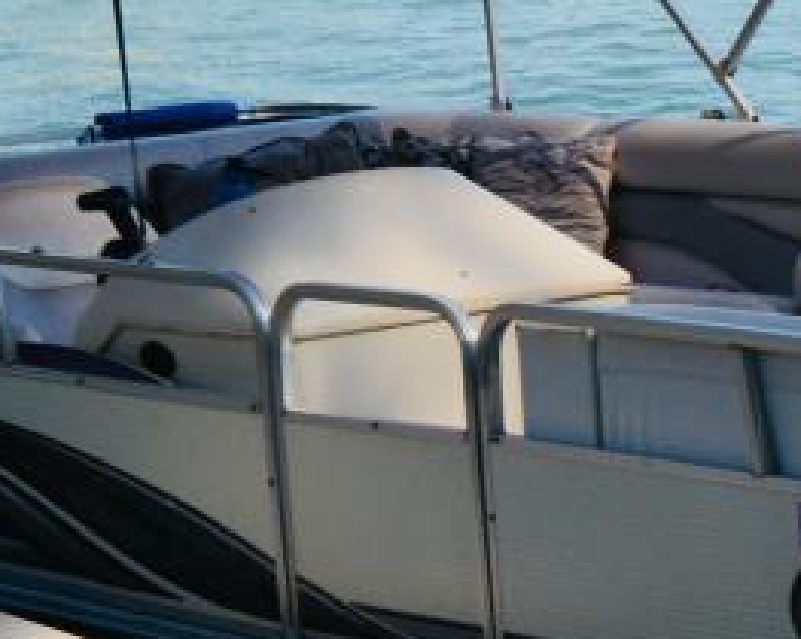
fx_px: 3617
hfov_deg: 12.0
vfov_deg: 10.0
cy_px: 767
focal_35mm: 153
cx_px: 1224
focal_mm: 19
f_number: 10
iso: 360
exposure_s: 1/250
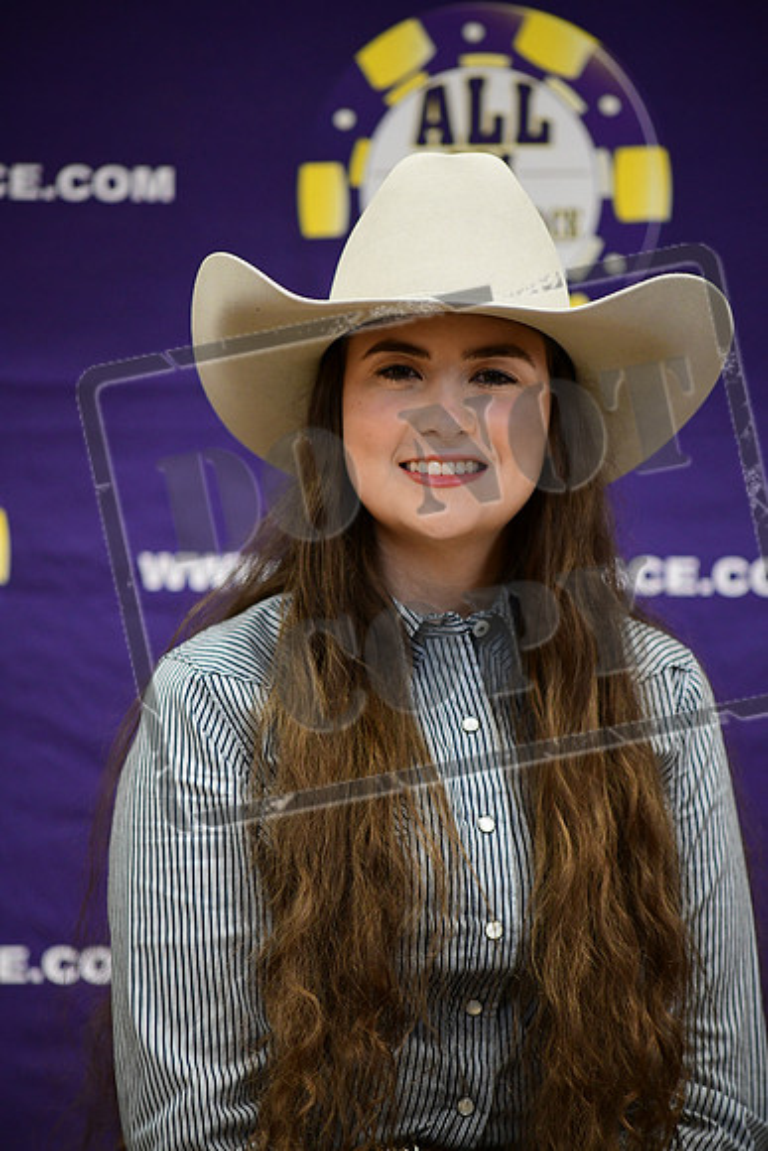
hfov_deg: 11.0
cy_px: 576
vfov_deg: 16.4
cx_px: 384
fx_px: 3997
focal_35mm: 125
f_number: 4.5
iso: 3200
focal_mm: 125
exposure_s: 1/250
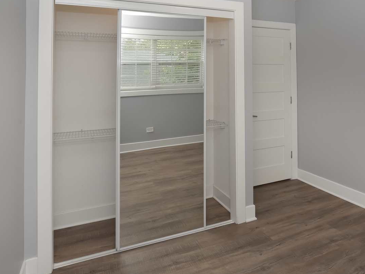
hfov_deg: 66.3
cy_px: 93
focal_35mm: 26
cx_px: 228
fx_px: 274
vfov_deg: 52.1
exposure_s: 1/60
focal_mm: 18
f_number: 11
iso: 400
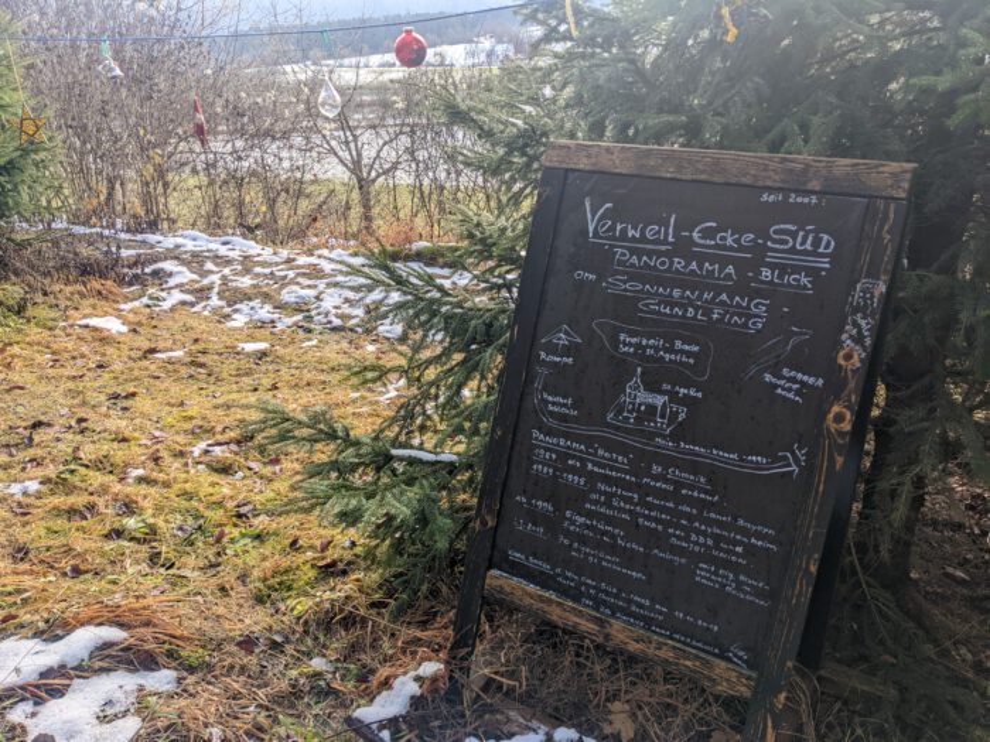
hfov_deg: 65.3
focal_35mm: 27
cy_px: 371
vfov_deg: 51.4
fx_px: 772
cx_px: 495
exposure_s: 1/418
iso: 50
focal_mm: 4.38
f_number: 1.73
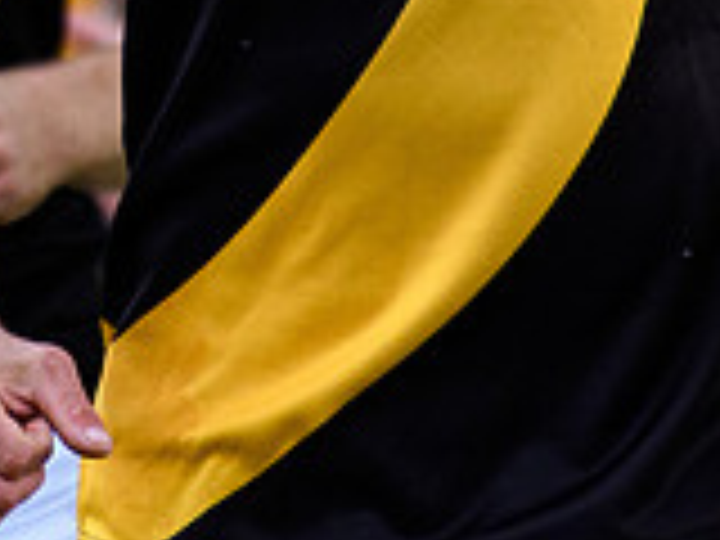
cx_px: 159
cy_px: -696
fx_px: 34257
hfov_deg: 1.2
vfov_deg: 0.9
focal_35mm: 1647
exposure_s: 1/2500
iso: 900
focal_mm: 200
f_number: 2.8
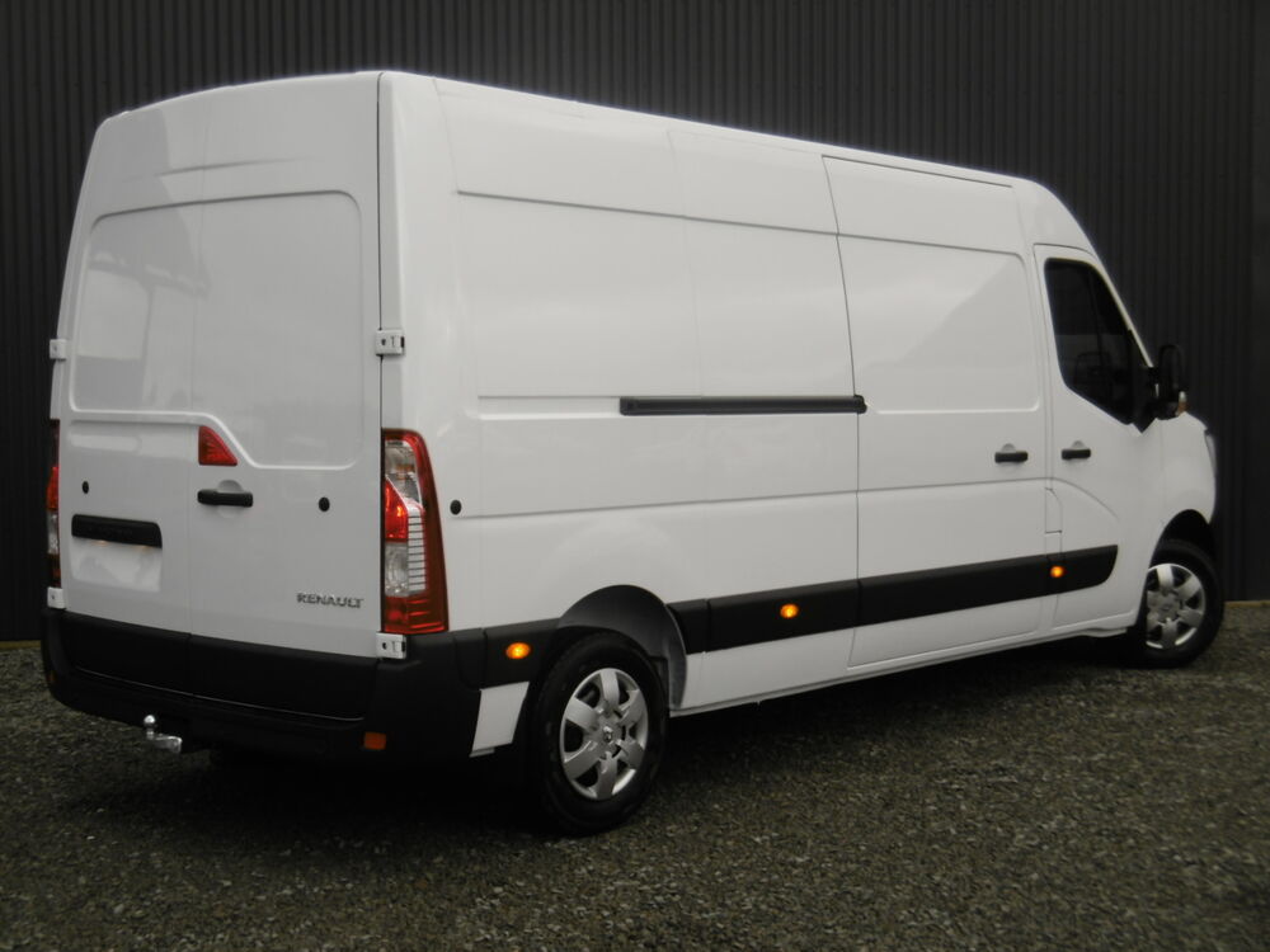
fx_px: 1871
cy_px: 476
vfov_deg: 28.6
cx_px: 635
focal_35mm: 51
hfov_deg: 37.5
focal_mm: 9.2
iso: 320
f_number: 4
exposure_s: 1/400
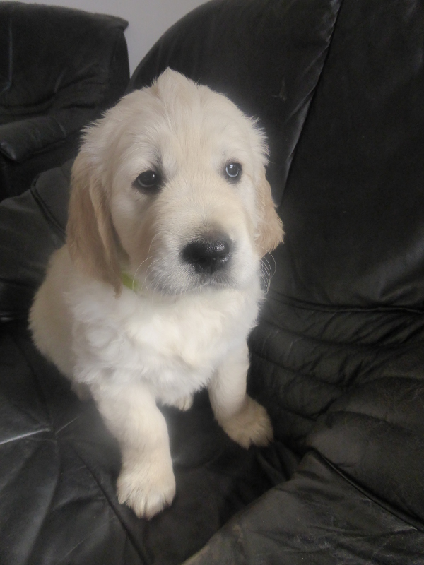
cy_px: 282
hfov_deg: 54.9
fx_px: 408
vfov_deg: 69.4
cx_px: 212
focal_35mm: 25
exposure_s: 1/100
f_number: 3.3
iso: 400
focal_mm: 4.3
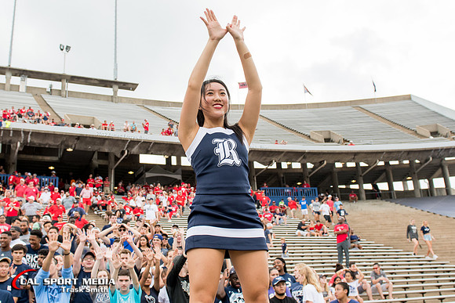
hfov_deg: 48.3
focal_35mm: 40
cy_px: 137
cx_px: 214
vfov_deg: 33.3
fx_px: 508
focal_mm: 24
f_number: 4
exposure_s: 1/2000
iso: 640
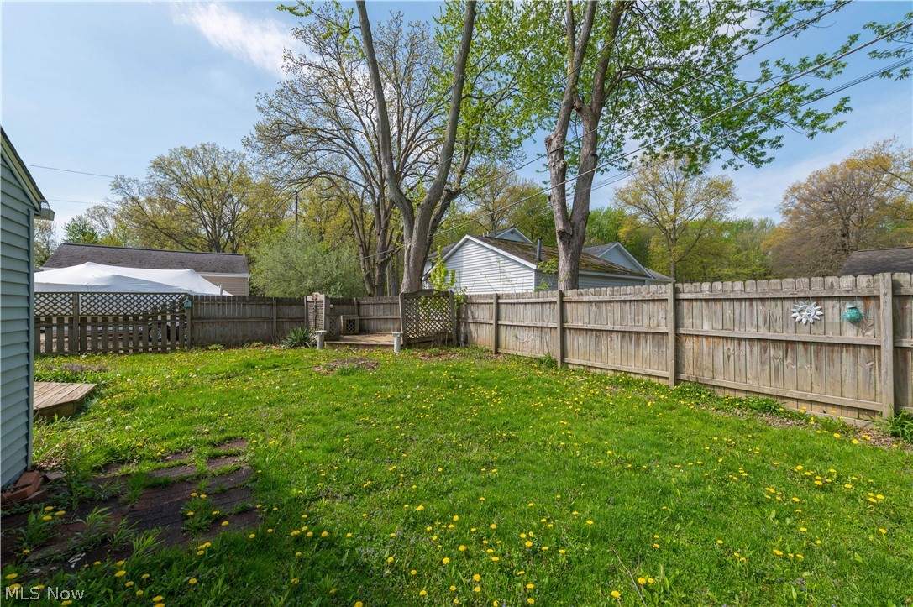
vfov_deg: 81.1
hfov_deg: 104.3
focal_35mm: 14
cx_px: 456
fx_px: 355
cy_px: 304
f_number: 9
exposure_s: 1/400
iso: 100
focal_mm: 14
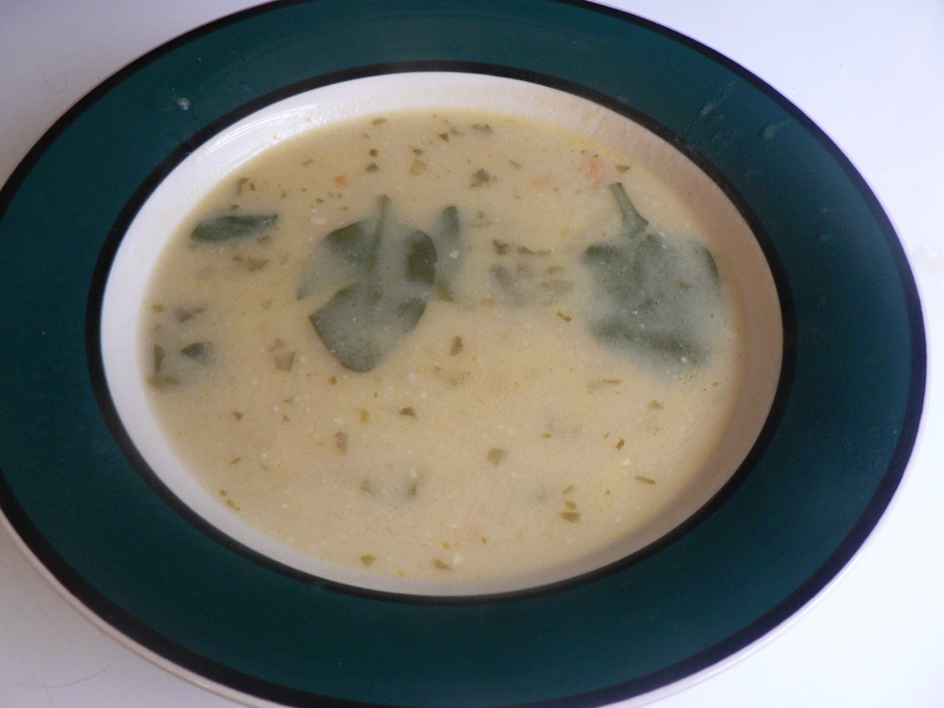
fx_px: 982
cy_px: 354
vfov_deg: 39.7
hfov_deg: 51.4
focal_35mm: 36
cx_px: 472
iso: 200
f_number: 2.8
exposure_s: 1/25
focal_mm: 6
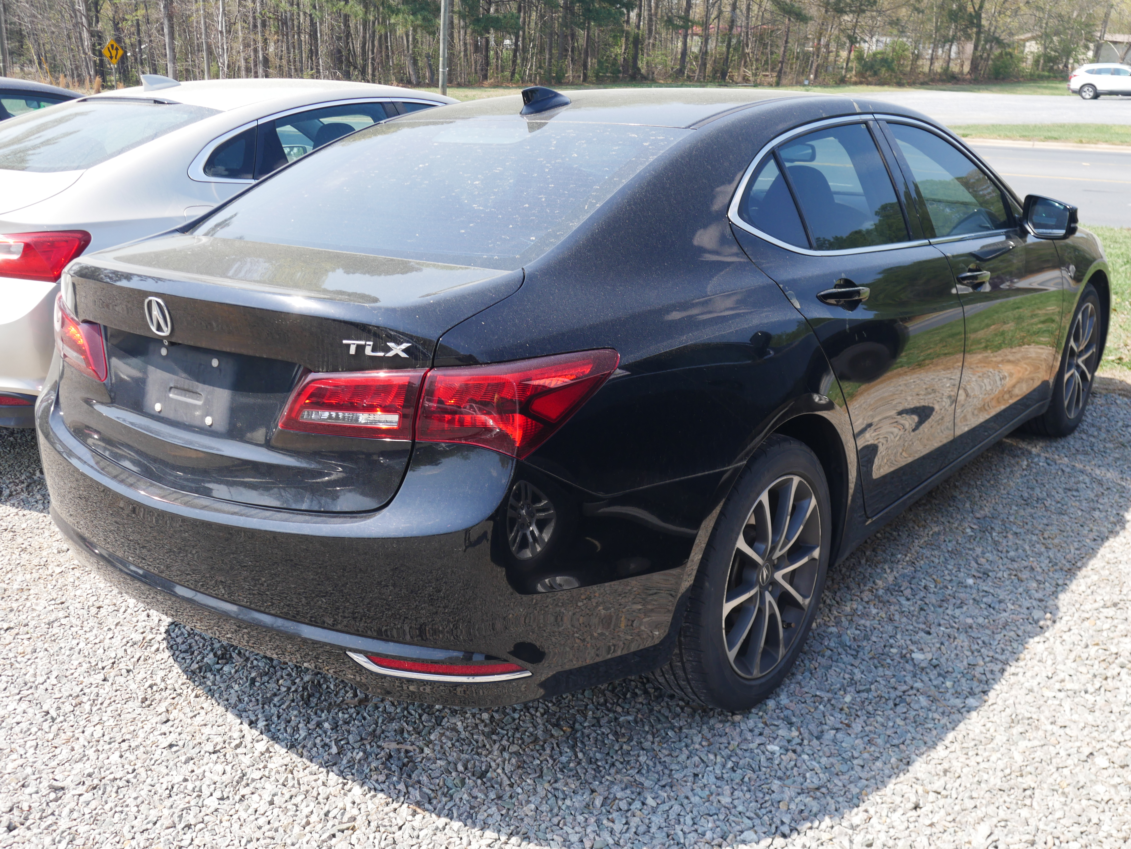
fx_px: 1177
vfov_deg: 39.7
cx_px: 566
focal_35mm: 36
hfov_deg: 51.3
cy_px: 424
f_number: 6.3
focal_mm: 18
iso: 200
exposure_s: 1/250
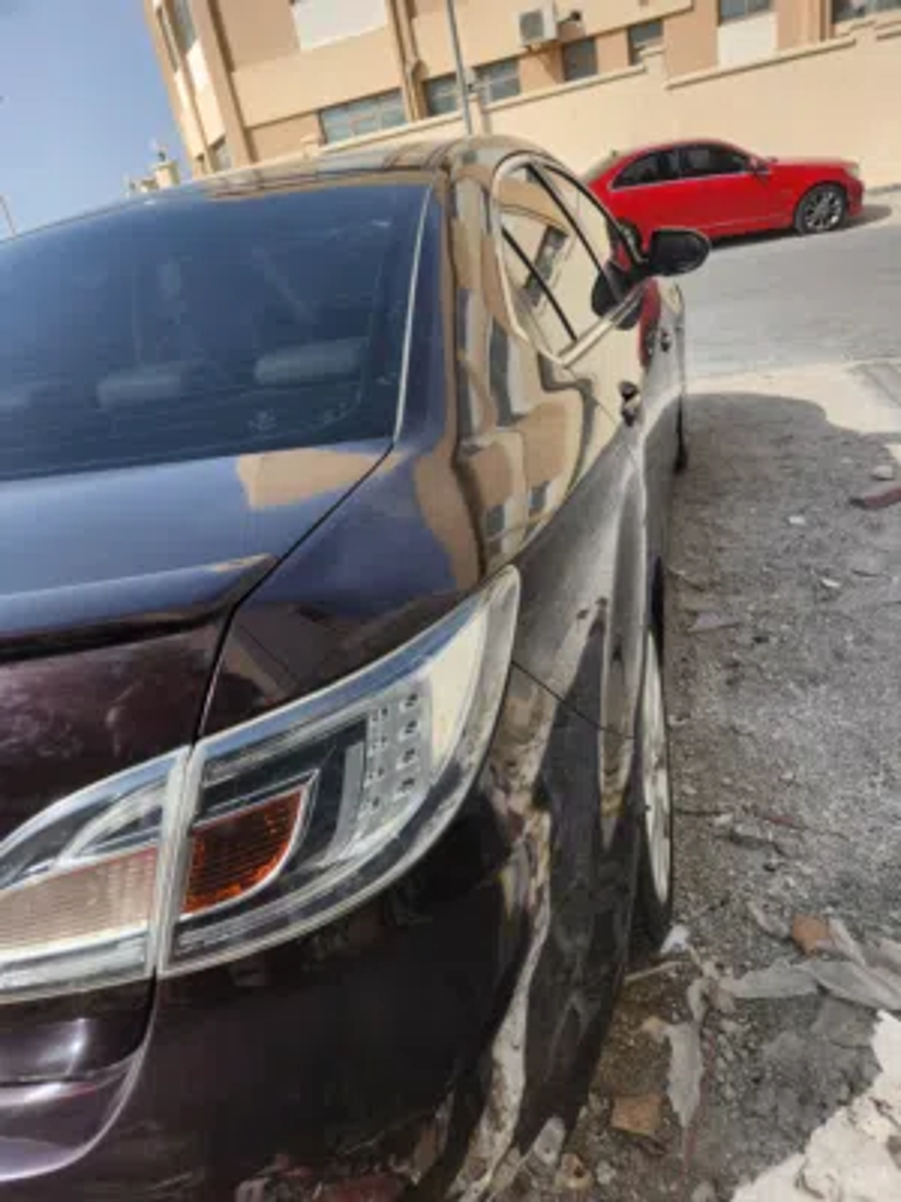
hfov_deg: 58.9
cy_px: 601
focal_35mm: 23
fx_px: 798
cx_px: 450
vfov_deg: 73.9
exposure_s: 1/1117
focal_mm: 5.4
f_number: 1.8
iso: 20
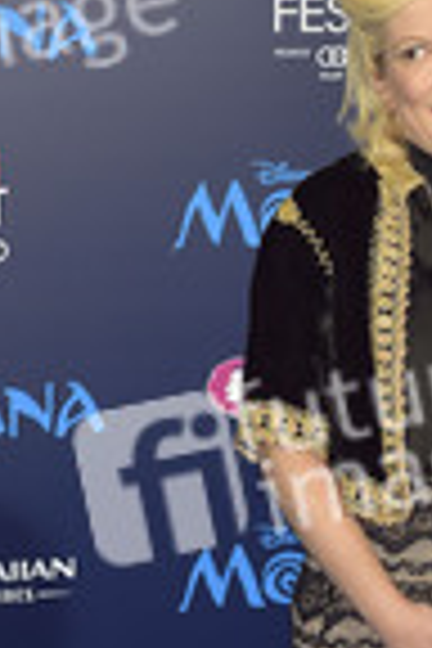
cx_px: 439
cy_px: 684
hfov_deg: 10.2
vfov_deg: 15.1
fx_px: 2394
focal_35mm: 133
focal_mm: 48
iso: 400
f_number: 4.5
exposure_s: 1/320
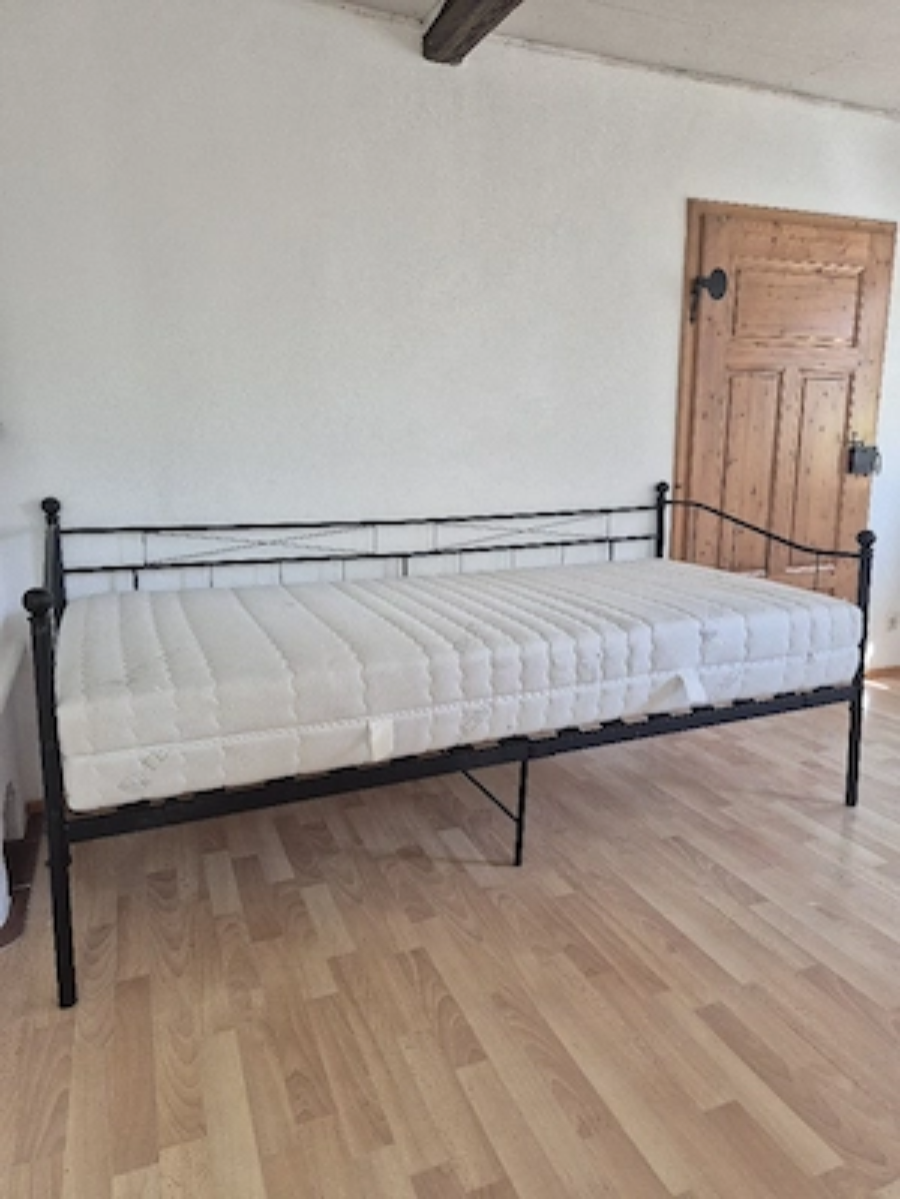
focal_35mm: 23
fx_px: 797
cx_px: 450
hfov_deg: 58.9
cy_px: 600
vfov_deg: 73.9
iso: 125
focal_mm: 5.4
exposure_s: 1/182
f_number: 1.8
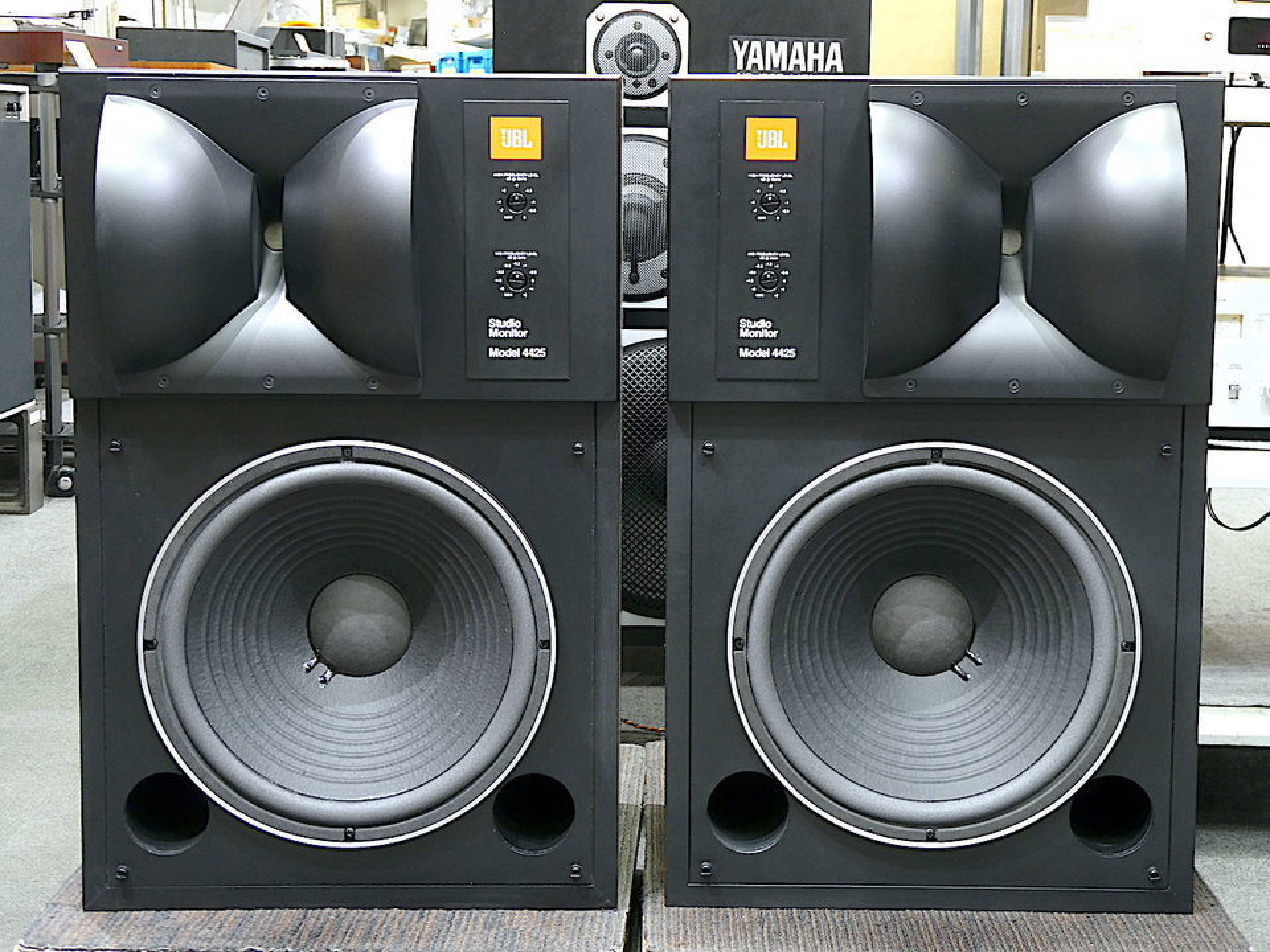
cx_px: 635
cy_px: 476
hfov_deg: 31.7
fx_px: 2238
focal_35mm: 61
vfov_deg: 24.0
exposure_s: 1/2
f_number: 4.3
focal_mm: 10.9
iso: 200
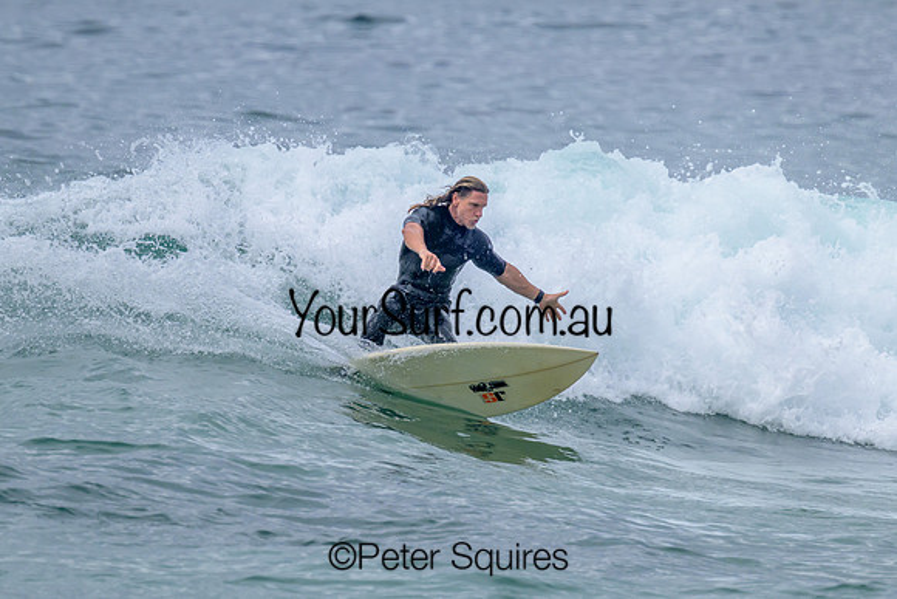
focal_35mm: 967
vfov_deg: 1.4
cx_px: 476
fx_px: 24110
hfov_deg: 2.1
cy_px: 250
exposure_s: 1/2000
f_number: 11
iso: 800
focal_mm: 720
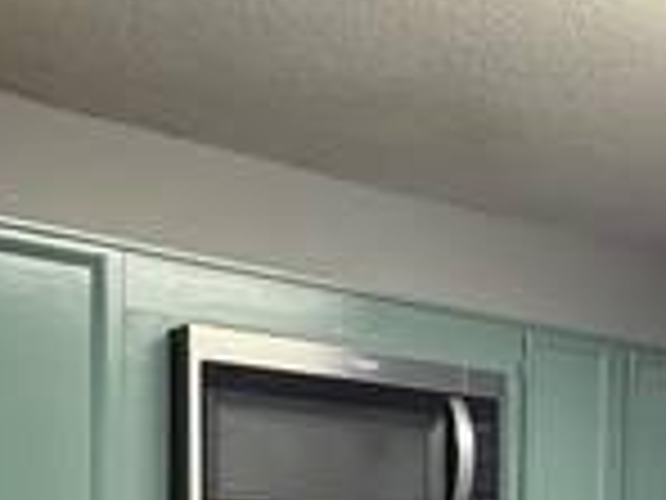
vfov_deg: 21.1
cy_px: 658
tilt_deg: -4.2
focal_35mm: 63
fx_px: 1212
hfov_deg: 29.6
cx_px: 583
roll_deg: -0.7
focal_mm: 2.22
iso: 640
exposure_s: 1/60
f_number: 2.2
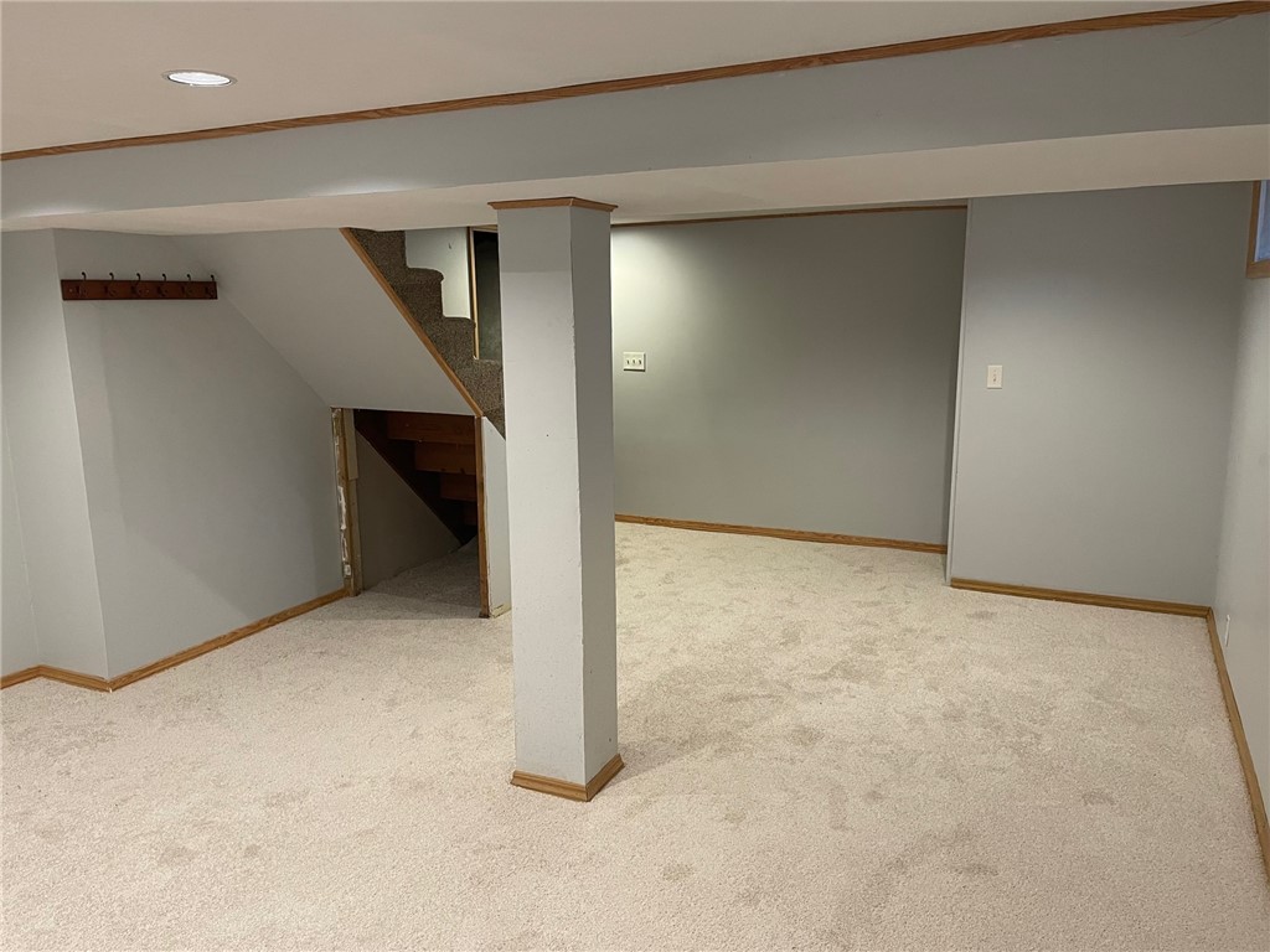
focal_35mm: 26
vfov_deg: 53.1
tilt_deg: -11.0
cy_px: 476
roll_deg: +1.0
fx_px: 954
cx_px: 635
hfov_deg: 67.3
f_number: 1.6
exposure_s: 1/60
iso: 200
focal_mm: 4.2
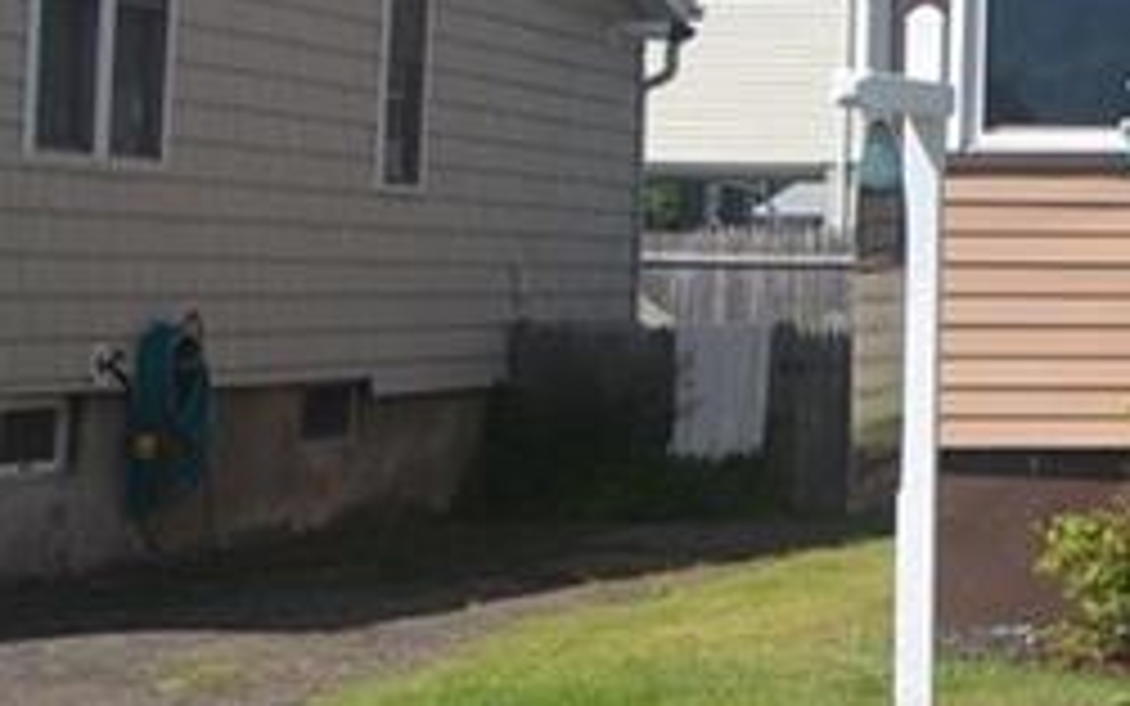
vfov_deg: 11.5
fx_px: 3450
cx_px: 2071
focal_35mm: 112
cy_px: -70
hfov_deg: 15.7
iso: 100
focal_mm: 18
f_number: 8
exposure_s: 1/250
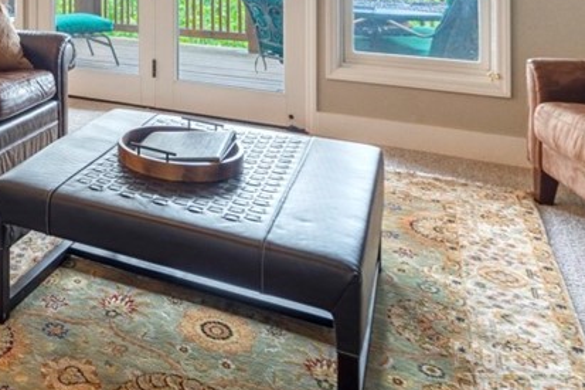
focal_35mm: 42
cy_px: -76
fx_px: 682
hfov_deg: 39.8
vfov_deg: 28.0
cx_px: -23
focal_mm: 16
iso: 100
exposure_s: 1/500
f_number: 6.3
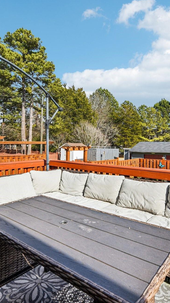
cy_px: 147
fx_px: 184
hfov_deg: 49.5
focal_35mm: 23
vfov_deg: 78.7
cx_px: 90
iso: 200
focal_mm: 14
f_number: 8
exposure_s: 1/800
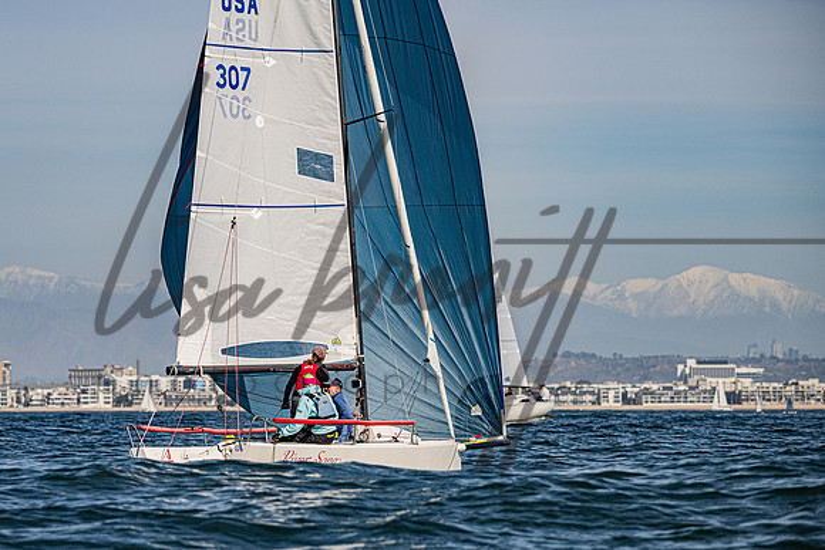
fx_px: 4558
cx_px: 340
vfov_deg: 6.9
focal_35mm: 199
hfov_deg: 10.3
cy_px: 324
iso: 320
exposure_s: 1/5000
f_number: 5.6
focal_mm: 160
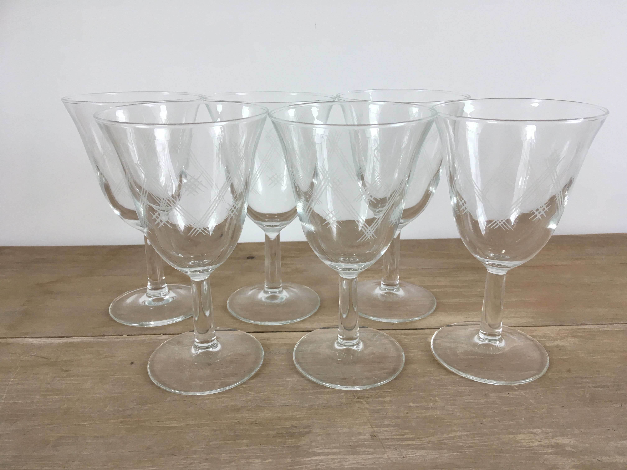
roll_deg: +0.4
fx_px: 525
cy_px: 235
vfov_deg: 48.2
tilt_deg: -17.2
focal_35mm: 29
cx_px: 314
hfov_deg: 61.7
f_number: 2.2
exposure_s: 1/33
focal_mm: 4.15
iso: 25
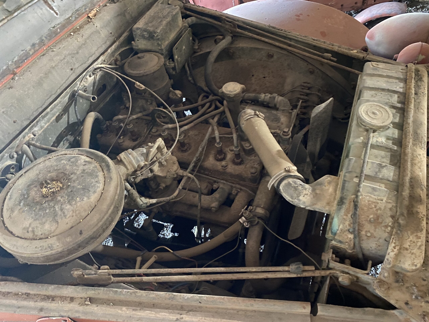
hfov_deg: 67.3
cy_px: 161
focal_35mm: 26
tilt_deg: -50.5
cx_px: 214
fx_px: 322
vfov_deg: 53.1
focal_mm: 4.25
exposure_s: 1/10
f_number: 1.8
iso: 500
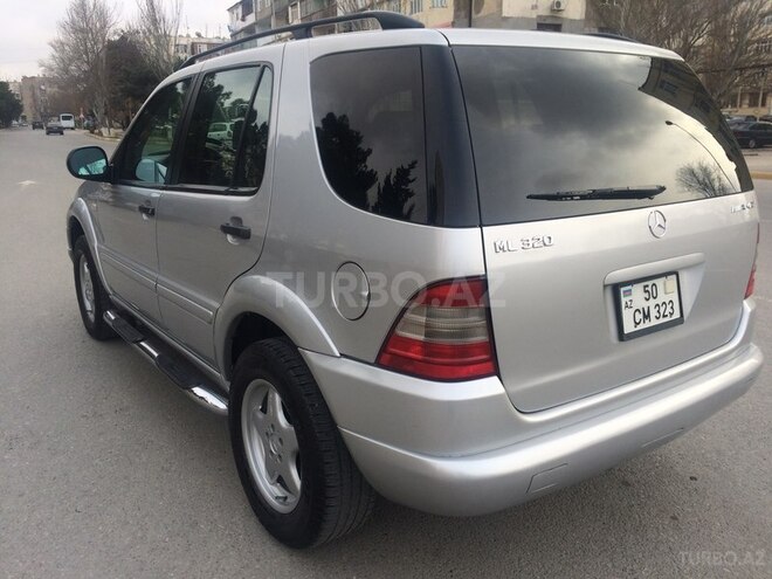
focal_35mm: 29
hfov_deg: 61.7
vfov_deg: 48.2
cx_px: 386
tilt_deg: -15.3
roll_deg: +2.3
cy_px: 290
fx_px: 647
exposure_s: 1/436
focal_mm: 4.15
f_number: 2.2
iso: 32
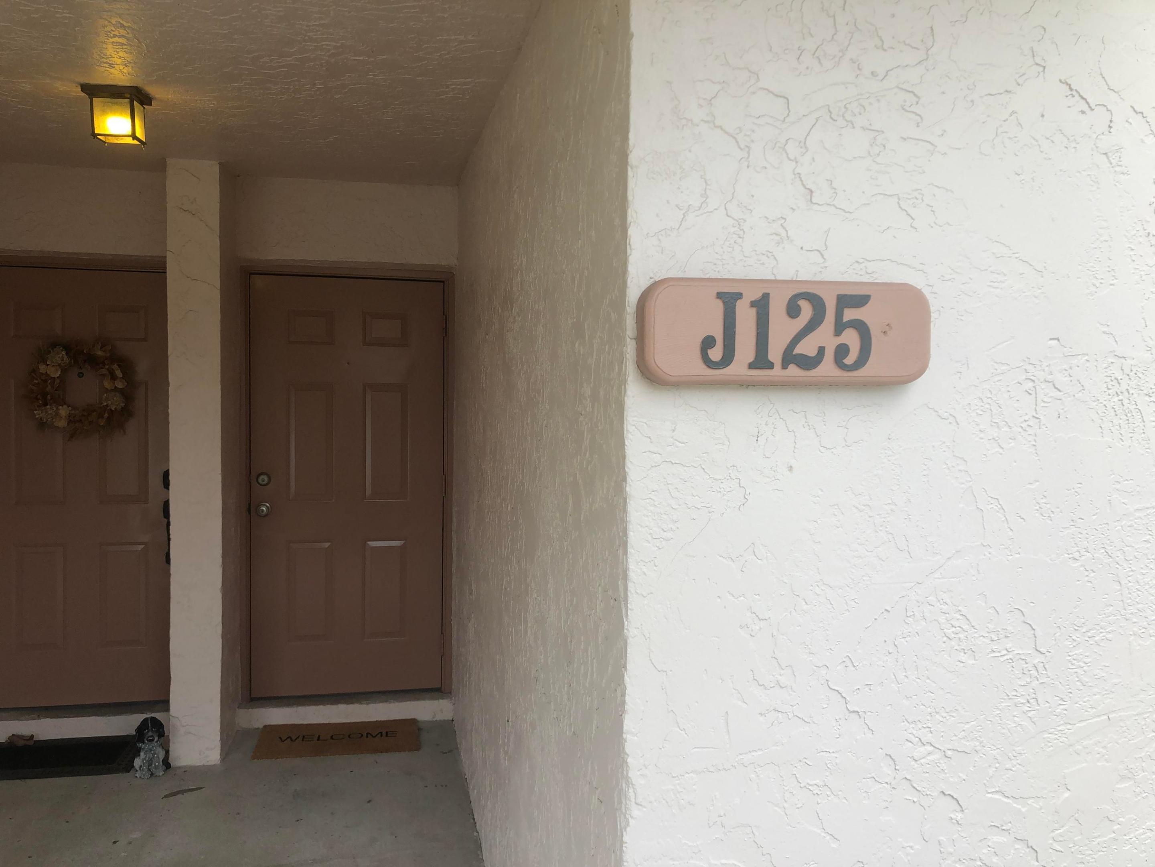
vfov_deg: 49.7
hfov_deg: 63.4
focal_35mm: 28
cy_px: 434
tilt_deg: +2.4
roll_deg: +0.6
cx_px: 578
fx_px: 934
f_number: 1.8
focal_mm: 3.99
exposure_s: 1/239
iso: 20
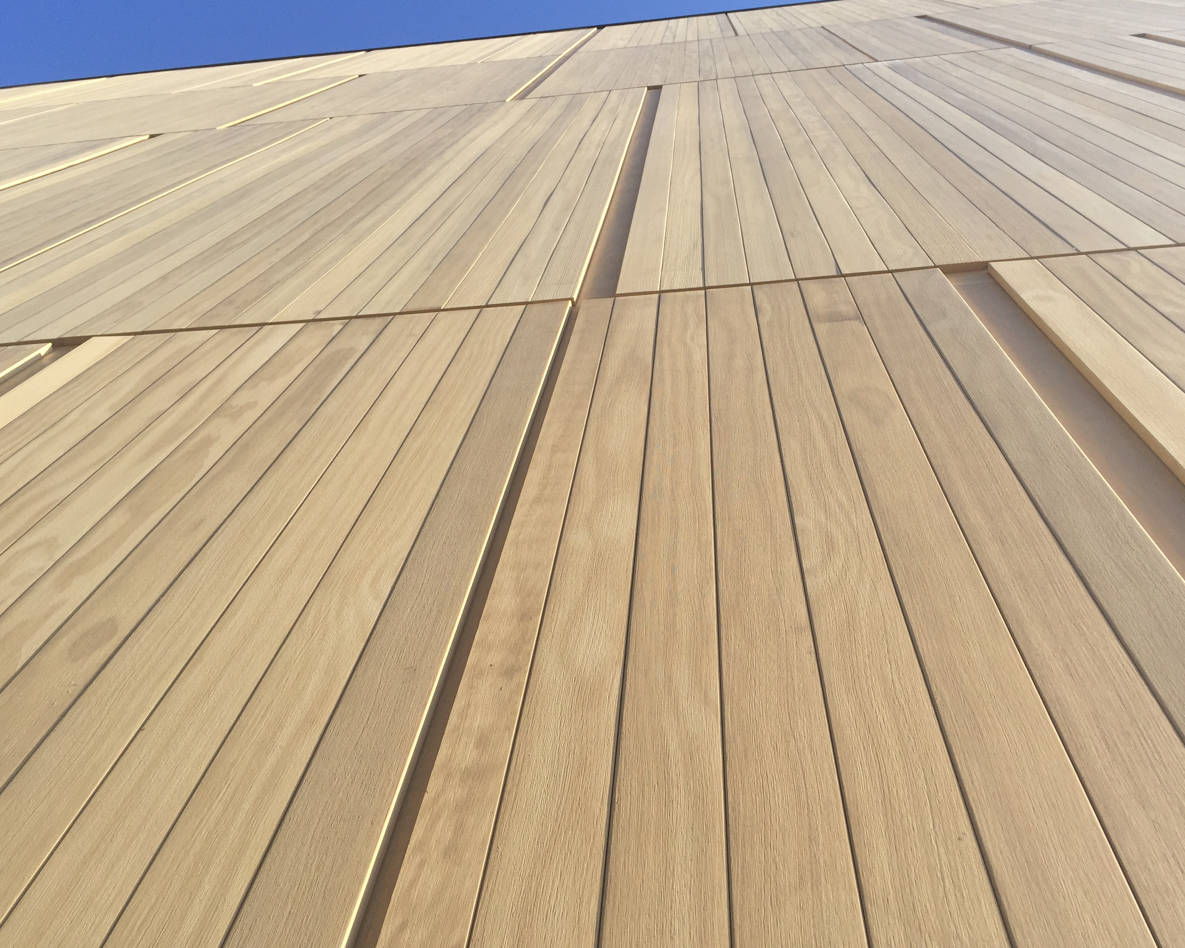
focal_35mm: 31
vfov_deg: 47.1
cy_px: 464
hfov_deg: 57.1
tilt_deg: +64.1
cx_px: 625
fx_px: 1087
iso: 32
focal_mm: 4.15
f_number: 2.2
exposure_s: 1/1412
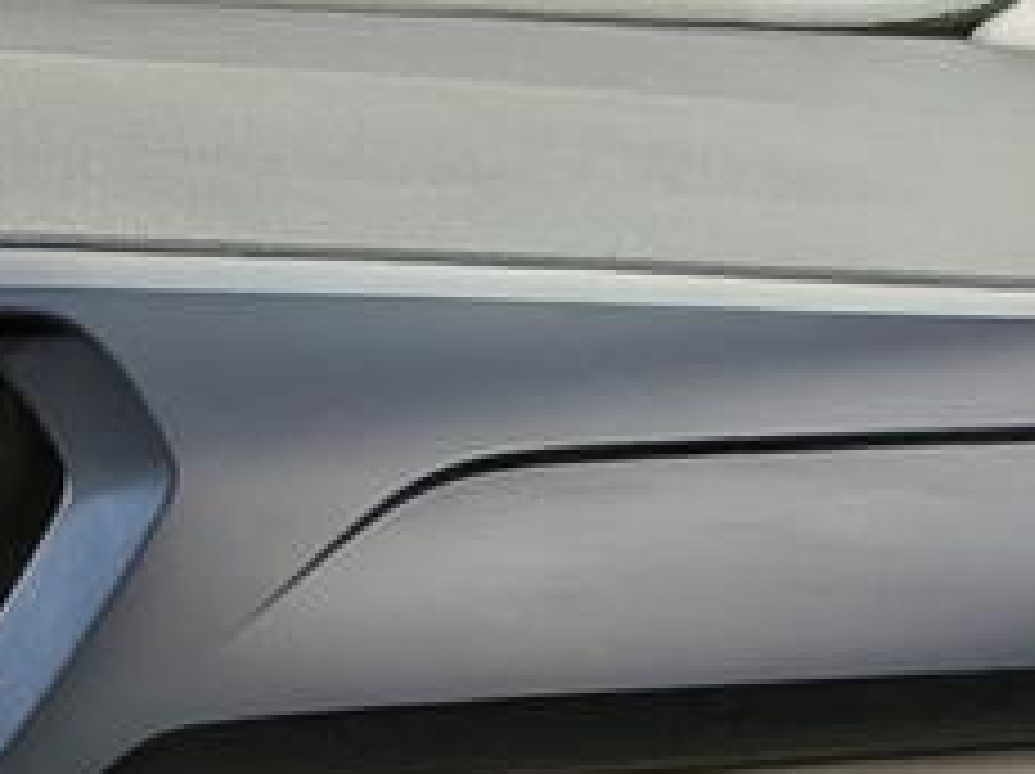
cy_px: 1476
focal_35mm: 107
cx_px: -932
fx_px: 3196
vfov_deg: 12.4
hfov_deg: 15.4
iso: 82
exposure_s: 1/40
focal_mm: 4.53
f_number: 1.7
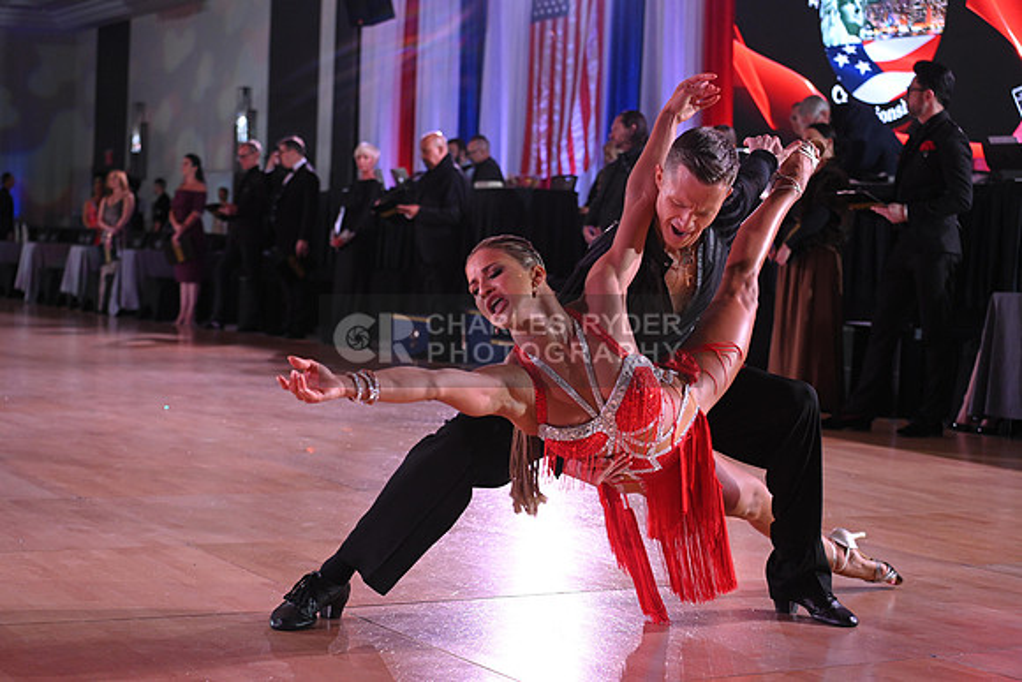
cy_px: 341
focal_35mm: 70
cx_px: 511
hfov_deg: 28.8
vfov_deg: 19.5
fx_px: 1988
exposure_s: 1/250
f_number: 5
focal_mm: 70
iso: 1600
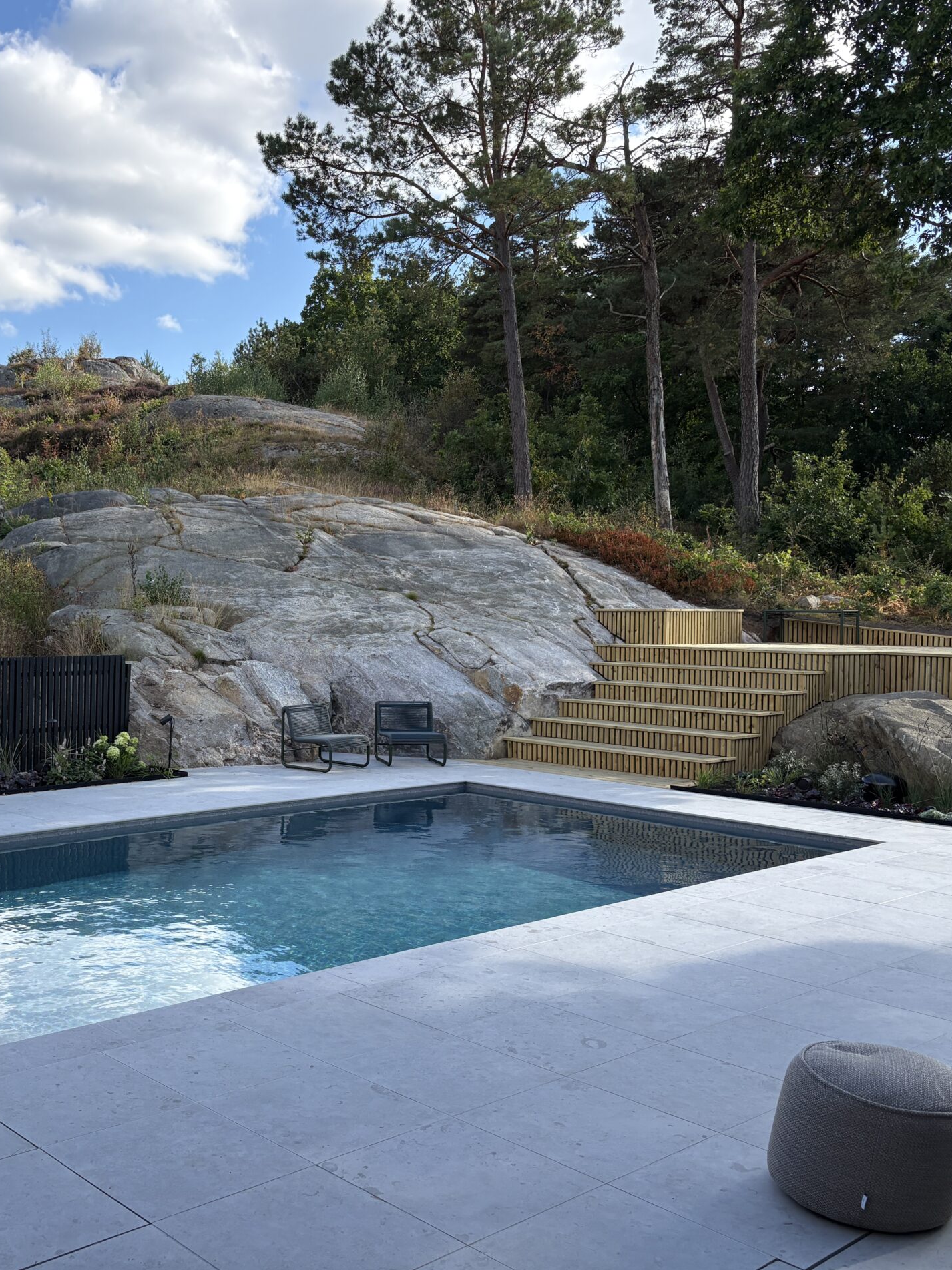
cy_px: 630
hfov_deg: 39.6
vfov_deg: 52.6
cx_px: 240
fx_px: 1284
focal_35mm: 35
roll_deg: -0.2
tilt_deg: -0.7
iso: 50
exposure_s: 1/1667
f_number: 1.6
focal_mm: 5.96
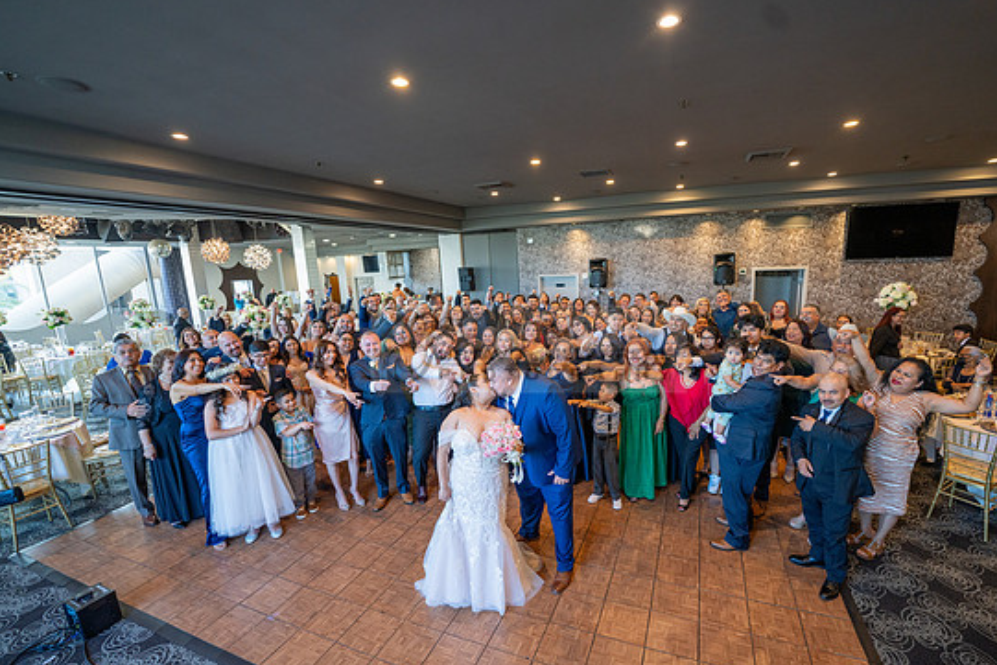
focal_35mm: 15
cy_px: 349
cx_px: 531
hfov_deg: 100.2
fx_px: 416
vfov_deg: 77.3
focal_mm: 14
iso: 800
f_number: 2.8
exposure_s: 1/100
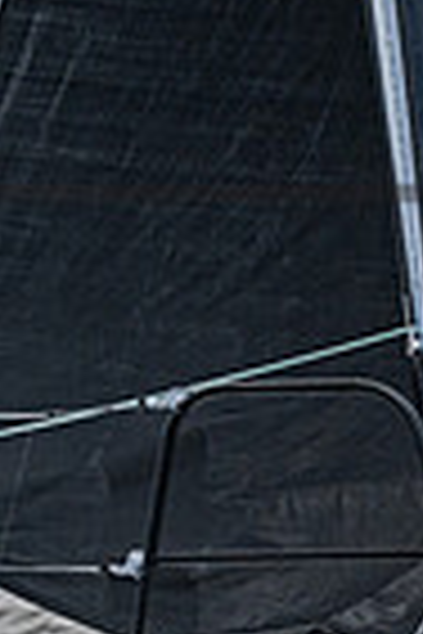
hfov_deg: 1.3
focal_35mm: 1051
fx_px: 18522
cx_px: -889
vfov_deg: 2.0
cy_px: 276
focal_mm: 230
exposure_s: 1/2000
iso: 400
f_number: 5.6
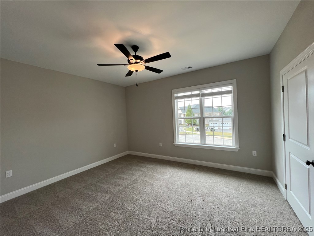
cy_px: 118
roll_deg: +2.8
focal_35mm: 13
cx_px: 157
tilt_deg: -0.8
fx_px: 118
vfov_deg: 89.9
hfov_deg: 106.2
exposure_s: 1/120
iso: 50
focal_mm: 1.57
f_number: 1.8
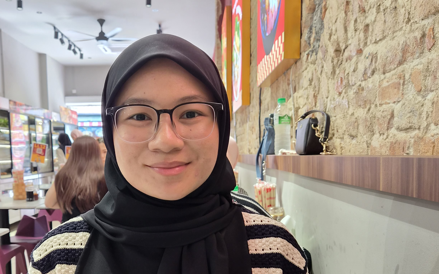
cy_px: 203
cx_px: 178
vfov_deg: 31.5
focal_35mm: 40
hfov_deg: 49.0
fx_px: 479
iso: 160
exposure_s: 1/100
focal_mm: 5.4
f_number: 1.8
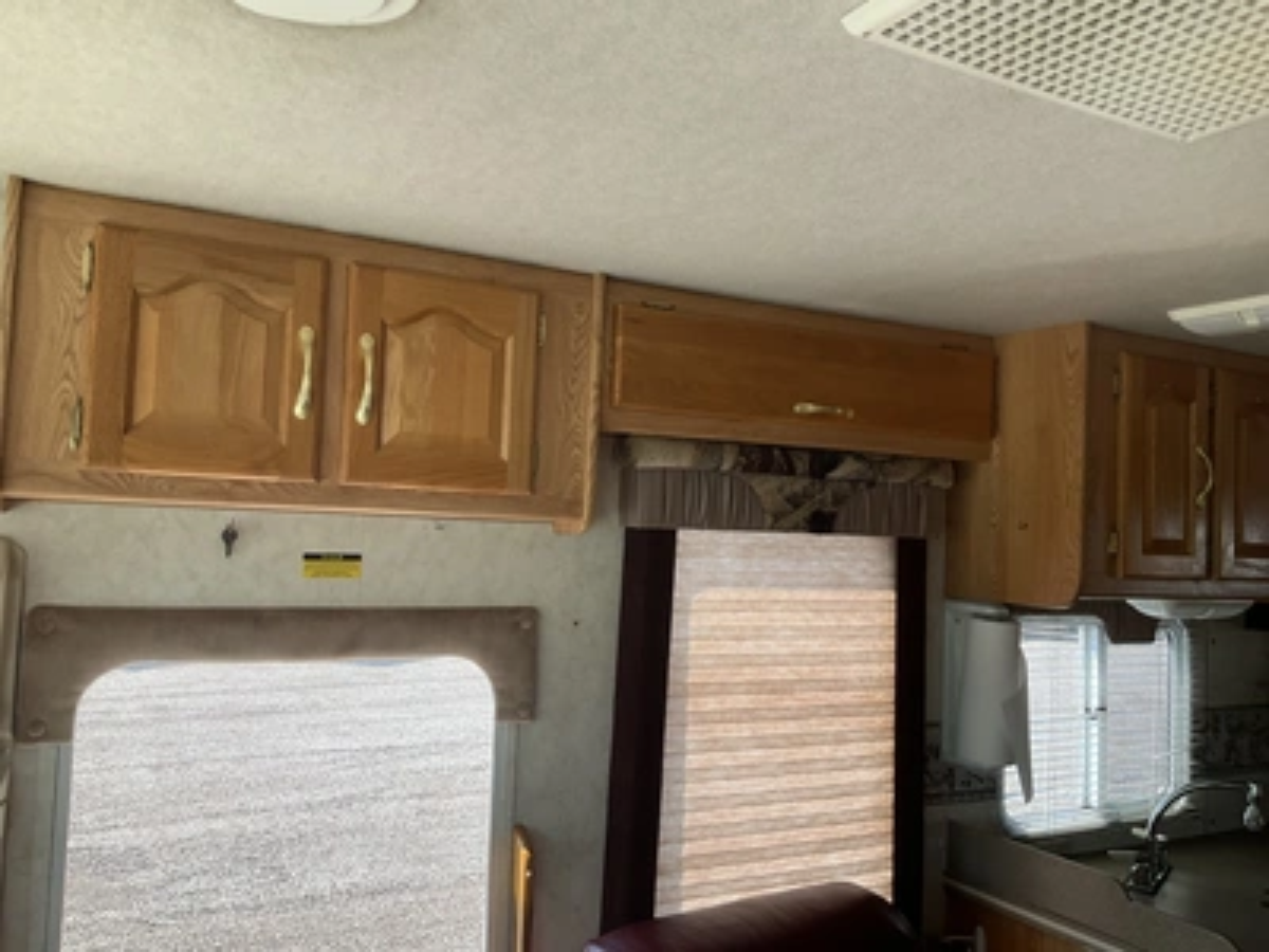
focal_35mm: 29
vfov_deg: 48.2
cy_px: 476
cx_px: 634
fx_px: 1063
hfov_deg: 61.7
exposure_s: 1/149
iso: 20
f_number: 1.8
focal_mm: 3
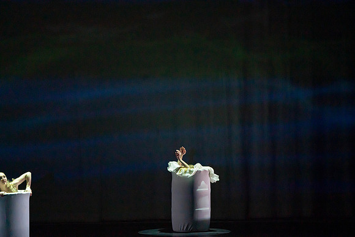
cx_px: 178
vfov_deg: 5.1
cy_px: 118
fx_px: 2673
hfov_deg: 7.6
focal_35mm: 271
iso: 6400
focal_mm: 271
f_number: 5.6
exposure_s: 1/320
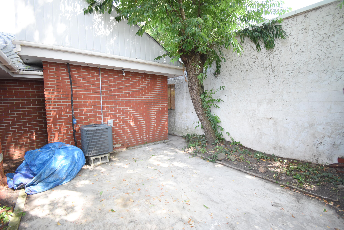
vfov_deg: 77.3
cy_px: 115
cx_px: 172
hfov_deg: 100.4
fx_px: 143
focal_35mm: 15
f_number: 4.5
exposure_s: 1/250
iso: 800
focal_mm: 10
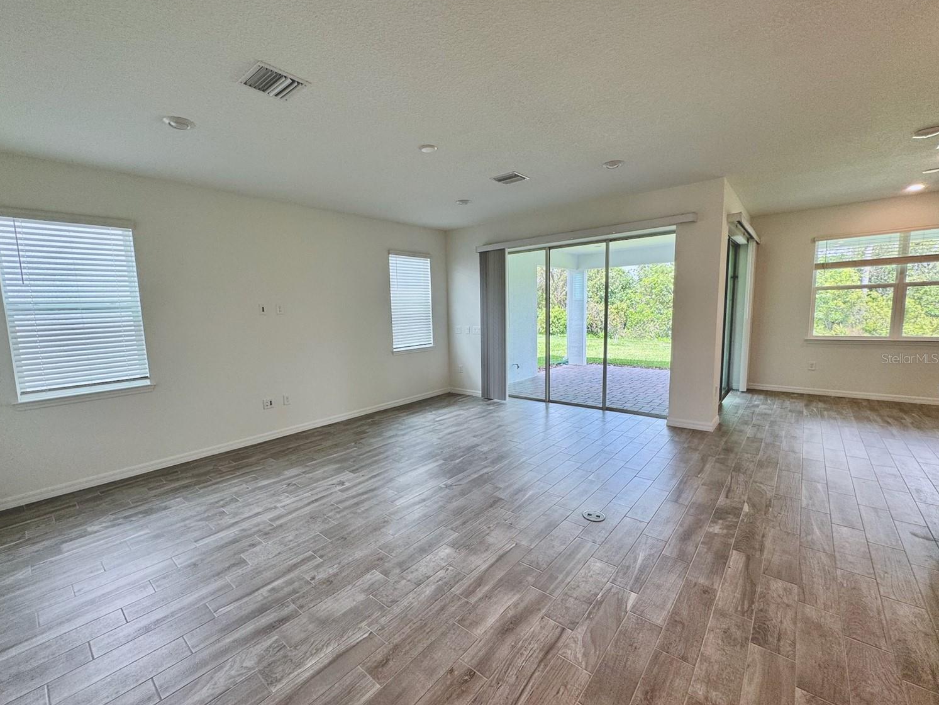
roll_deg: +1.6
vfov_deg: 81.7
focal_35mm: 15
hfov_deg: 98.0
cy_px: 358
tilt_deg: -7.6
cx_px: 438
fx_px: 407
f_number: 2.2
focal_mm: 2.22
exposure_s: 1/120
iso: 64
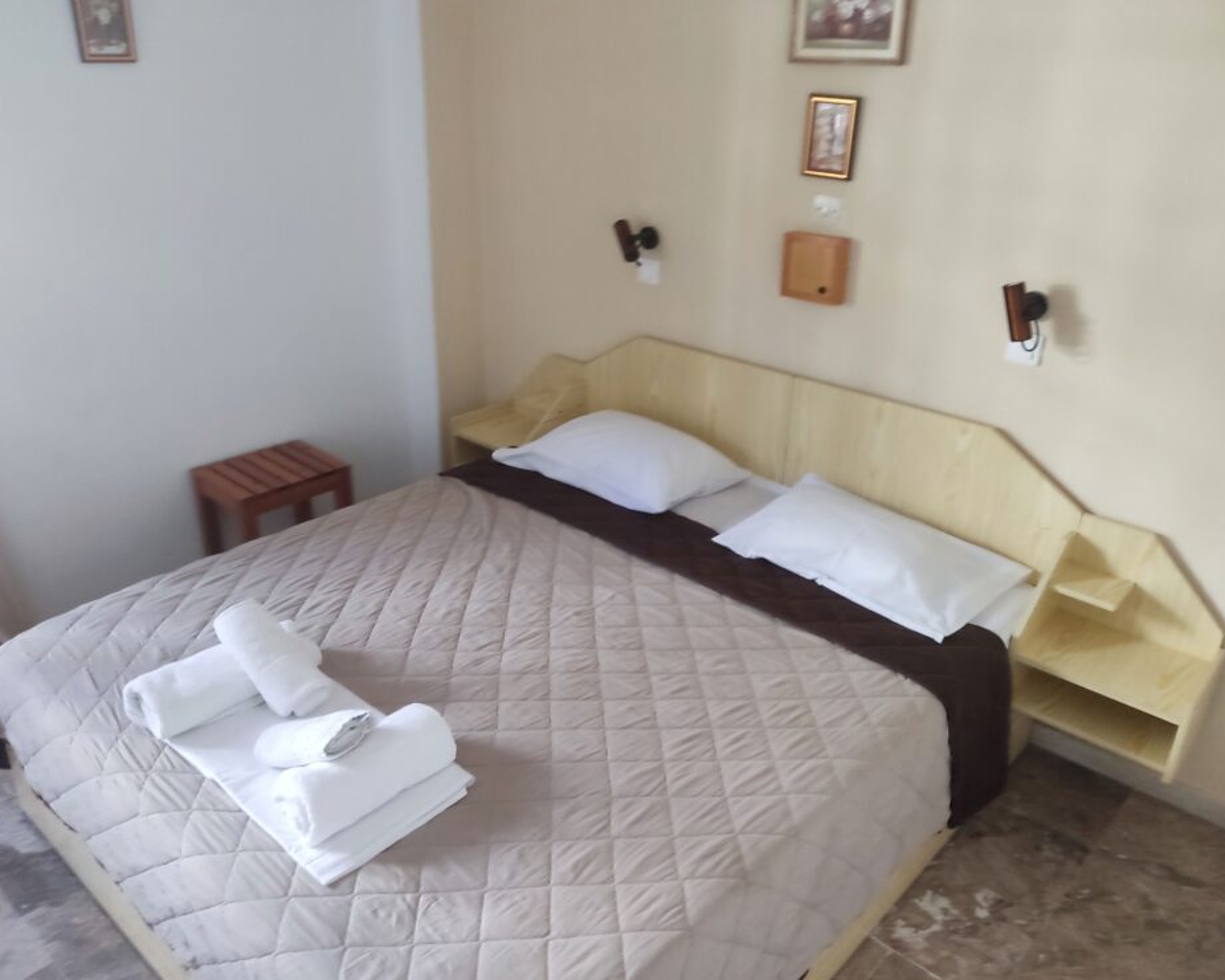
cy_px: 482
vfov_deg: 53.2
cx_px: 605
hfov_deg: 64.1
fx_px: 979
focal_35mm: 27
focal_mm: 4.71
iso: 485
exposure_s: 1/33
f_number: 1.79
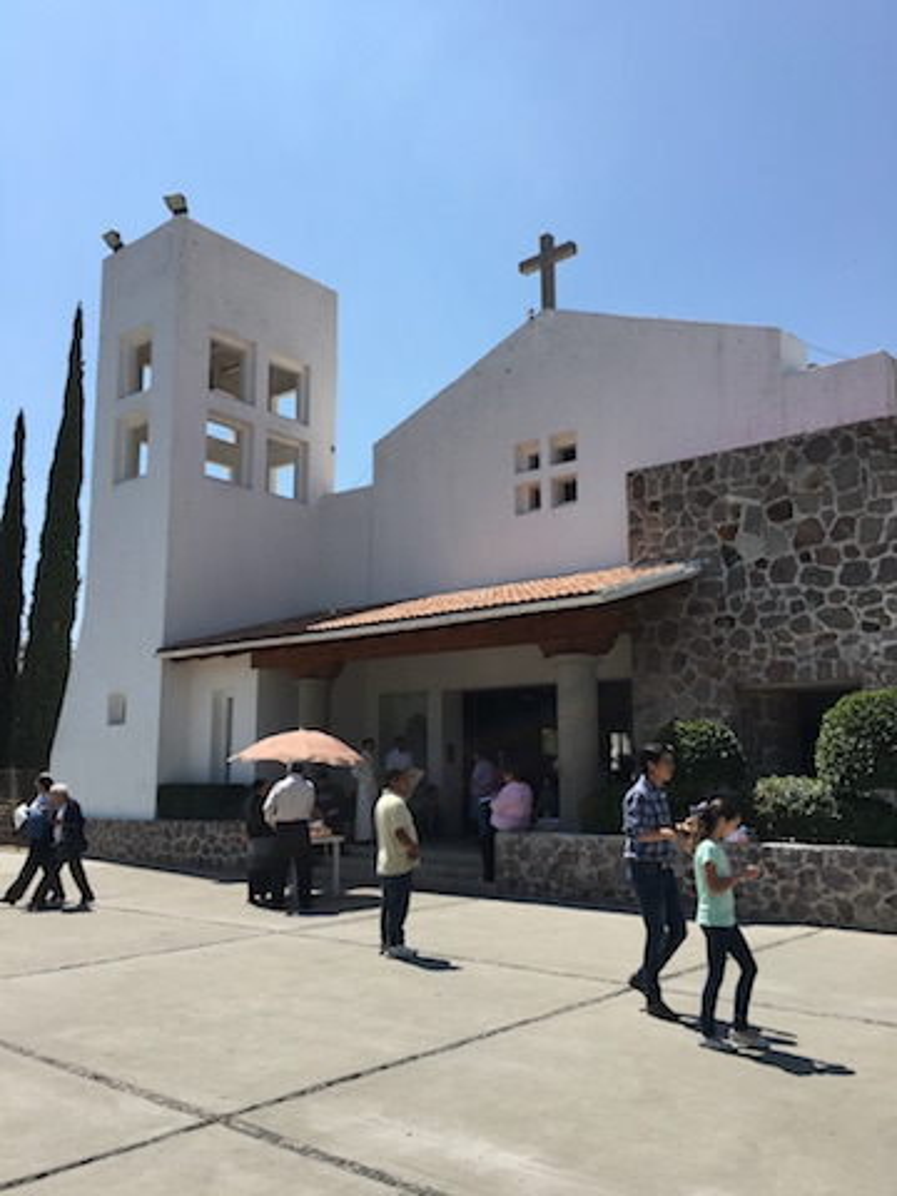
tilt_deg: +10.2
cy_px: 598
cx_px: 448
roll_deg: +0.6
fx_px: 1002
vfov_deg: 61.7
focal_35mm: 29
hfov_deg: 48.2
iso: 25
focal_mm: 4.15
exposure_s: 1/1672
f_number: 2.2
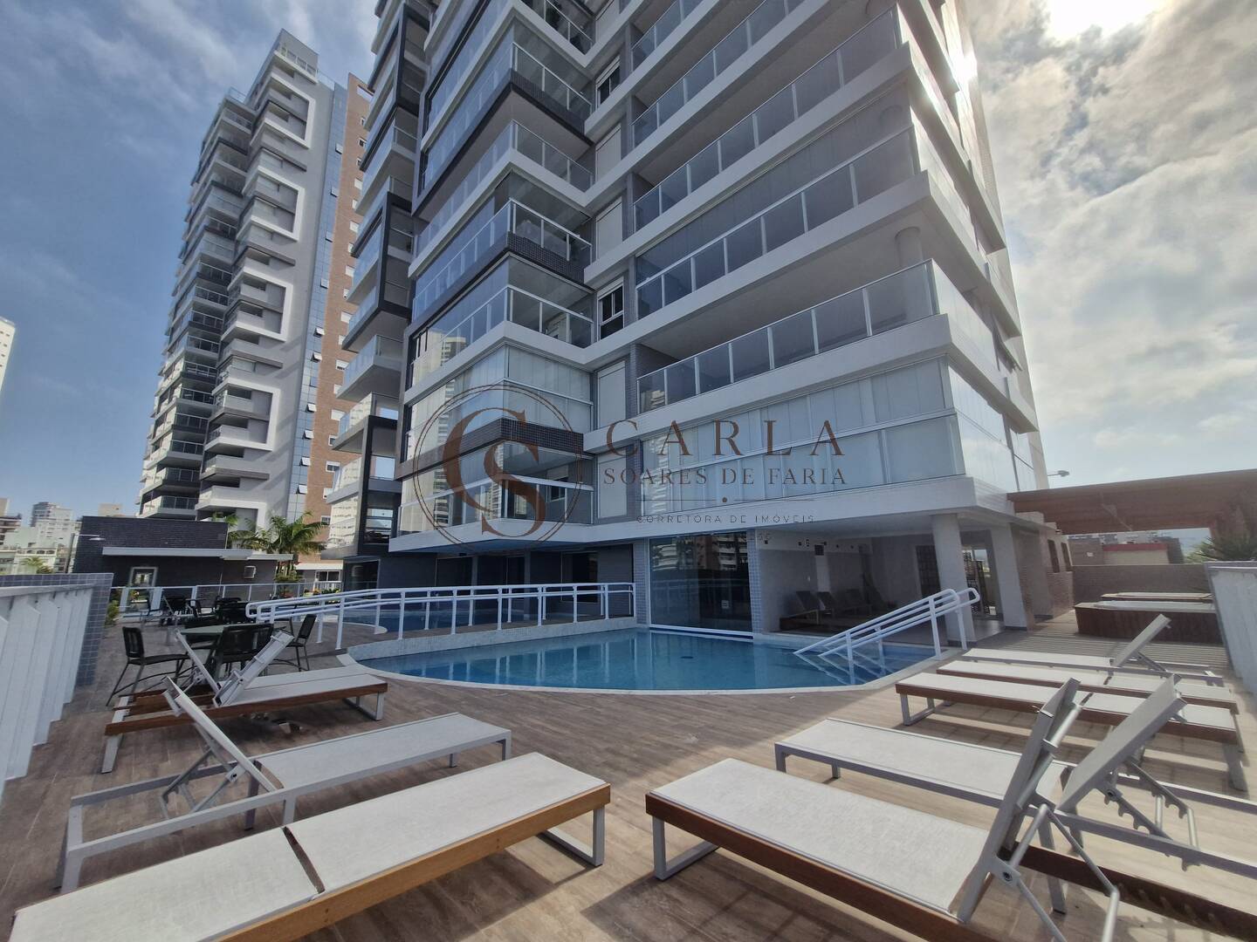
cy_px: 471
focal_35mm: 13
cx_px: 628
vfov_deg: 89.9
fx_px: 472
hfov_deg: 106.2
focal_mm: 1.74
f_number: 2.2
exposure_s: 1/2800
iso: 50
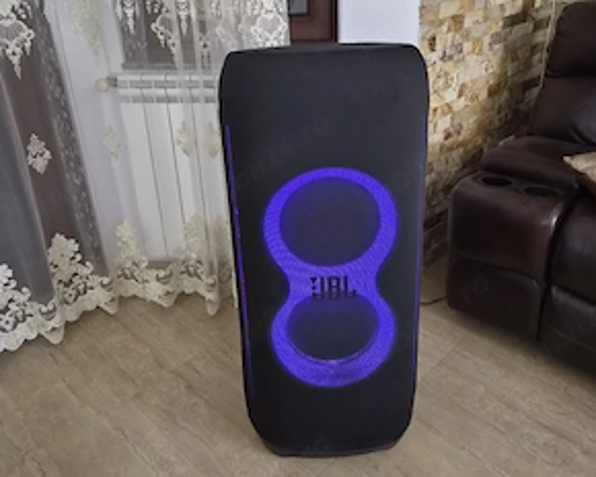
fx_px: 547
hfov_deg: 57.2
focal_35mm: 31
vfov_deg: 46.8
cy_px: 189
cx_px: 304
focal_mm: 5.4
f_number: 1.8
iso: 1250
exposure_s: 1/17
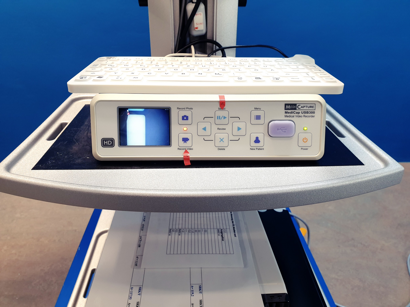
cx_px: 205
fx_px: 308
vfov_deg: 53.1
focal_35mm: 26
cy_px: 154
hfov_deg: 67.3
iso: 160
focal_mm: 4.3
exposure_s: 1/50
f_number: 2.4
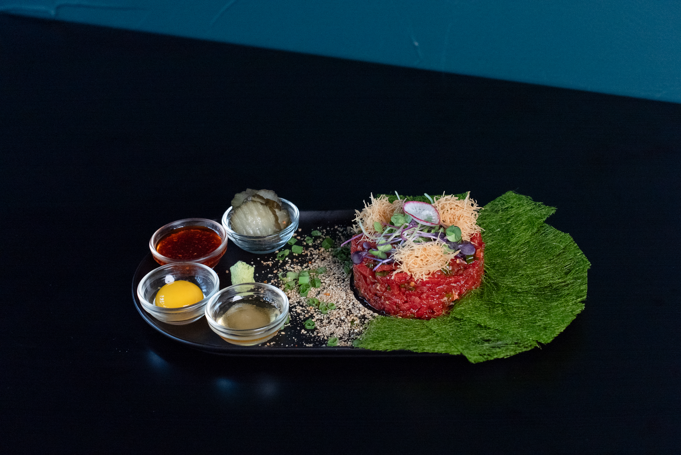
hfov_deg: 27.0
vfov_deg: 18.2
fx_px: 1419
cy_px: 228
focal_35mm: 75
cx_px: 340
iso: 3200
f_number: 6.3
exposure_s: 1/125
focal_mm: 75
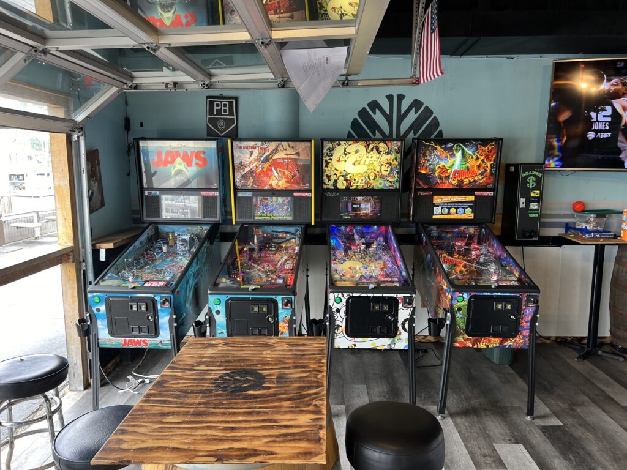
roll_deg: -0.7
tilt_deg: -10.7
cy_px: 235
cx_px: 314
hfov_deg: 67.3
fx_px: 471
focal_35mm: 26
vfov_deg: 53.1
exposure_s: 1/120
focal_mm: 5.7
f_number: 1.5
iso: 80
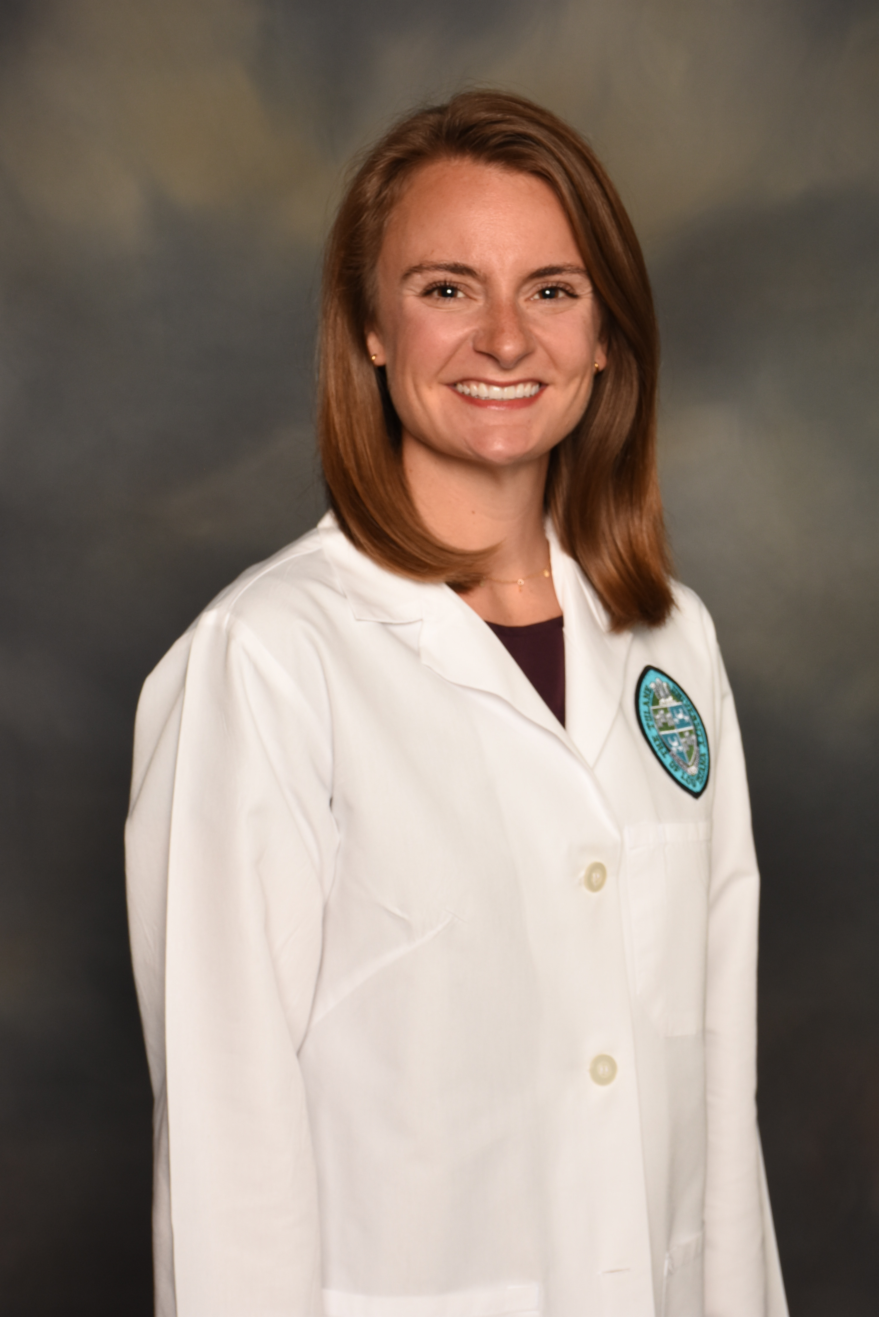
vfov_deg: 24.2
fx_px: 3074
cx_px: 440
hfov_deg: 16.3
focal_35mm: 84
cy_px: 658
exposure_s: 1/125
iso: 400
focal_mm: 56
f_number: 10
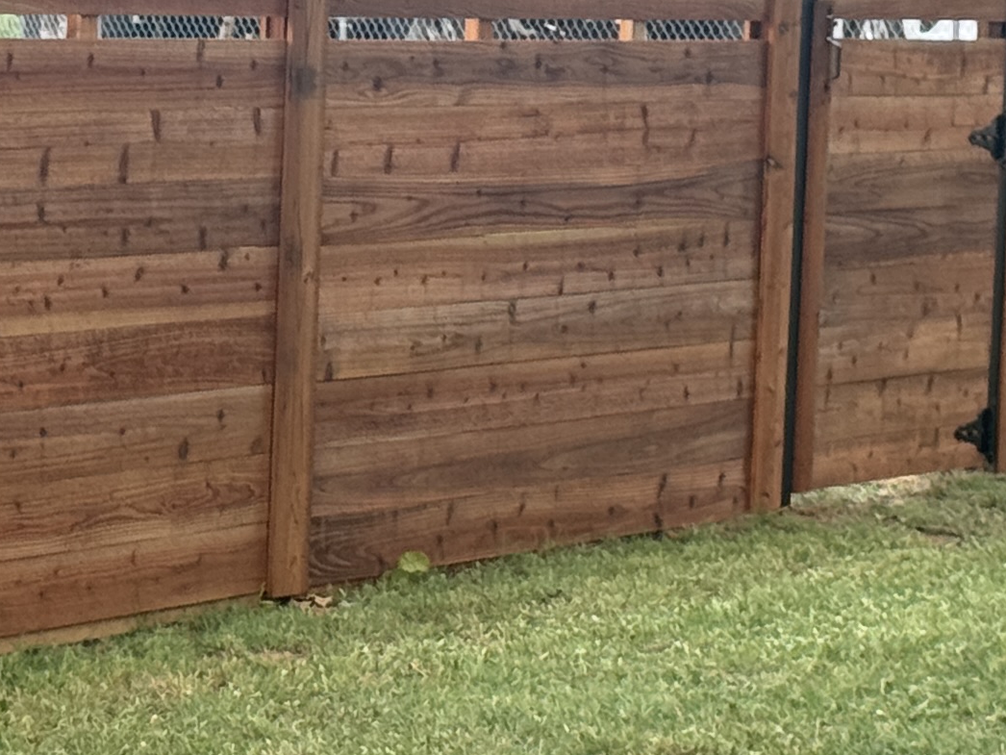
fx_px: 5378
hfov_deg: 10.7
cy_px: 407
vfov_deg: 8.0
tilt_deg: -5.3
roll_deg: -2.7
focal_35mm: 185
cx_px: 371
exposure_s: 1/723
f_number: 1.78
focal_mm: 6.76
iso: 64
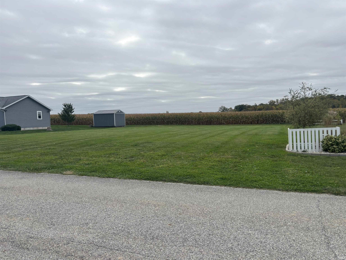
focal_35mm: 26
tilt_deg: -4.0
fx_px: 260
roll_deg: +1.4
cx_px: 173
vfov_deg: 53.1
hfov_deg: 67.3
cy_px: 130
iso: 50
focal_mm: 5.96
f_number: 1.6
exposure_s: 1/4630
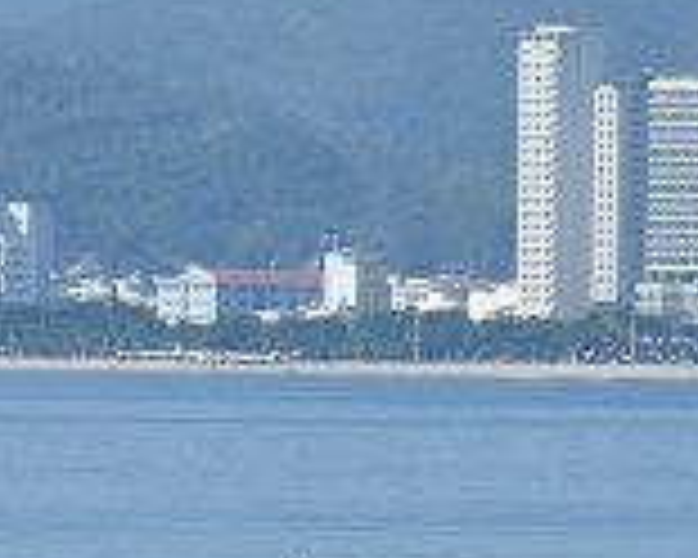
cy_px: 765
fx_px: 22517
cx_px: -531
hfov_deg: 1.8
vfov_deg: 1.4
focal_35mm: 1090
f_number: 5.3
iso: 400
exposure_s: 1/6400
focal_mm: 200
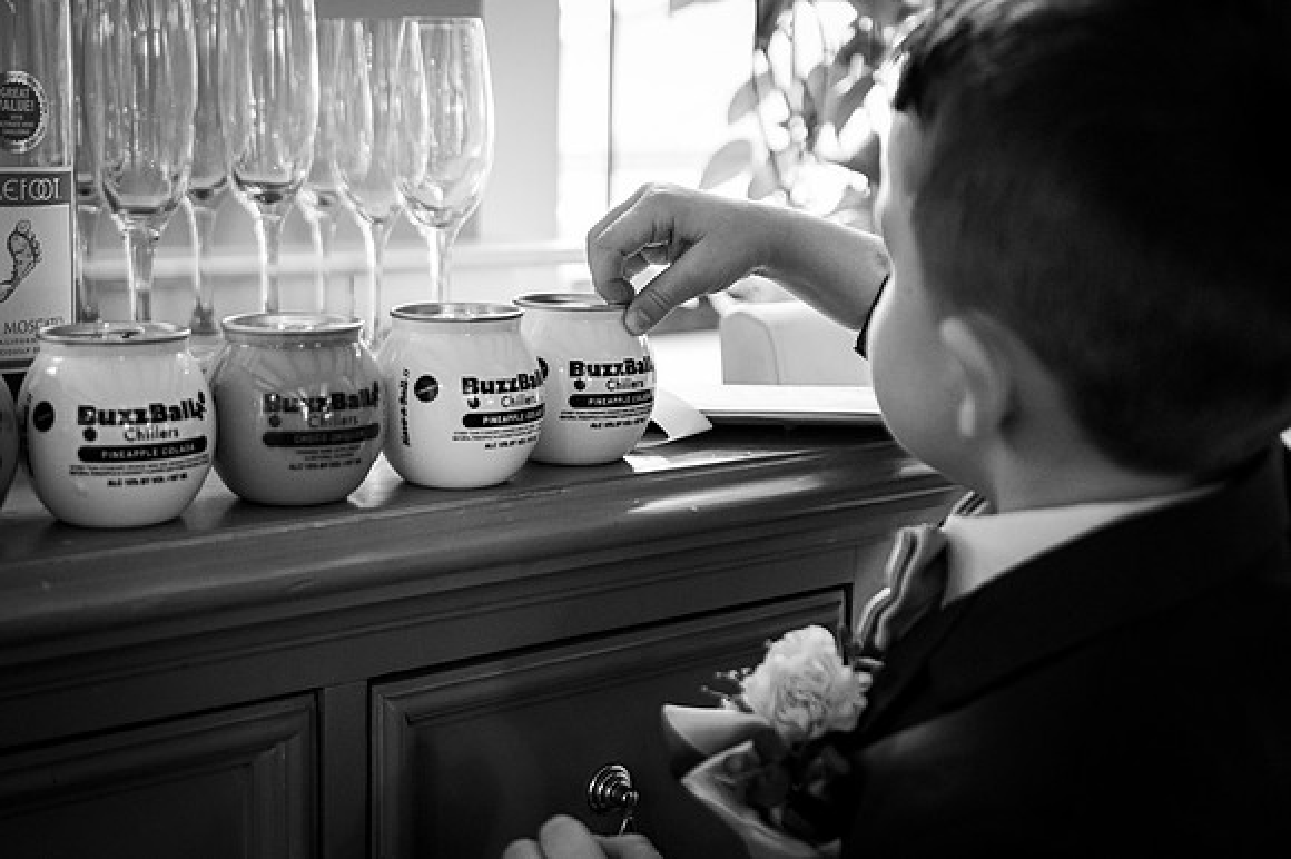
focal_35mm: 52
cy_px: 430
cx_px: 646
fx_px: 1853
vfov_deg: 26.1
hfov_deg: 38.4
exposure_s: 1/250
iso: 5000
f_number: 4
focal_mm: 50
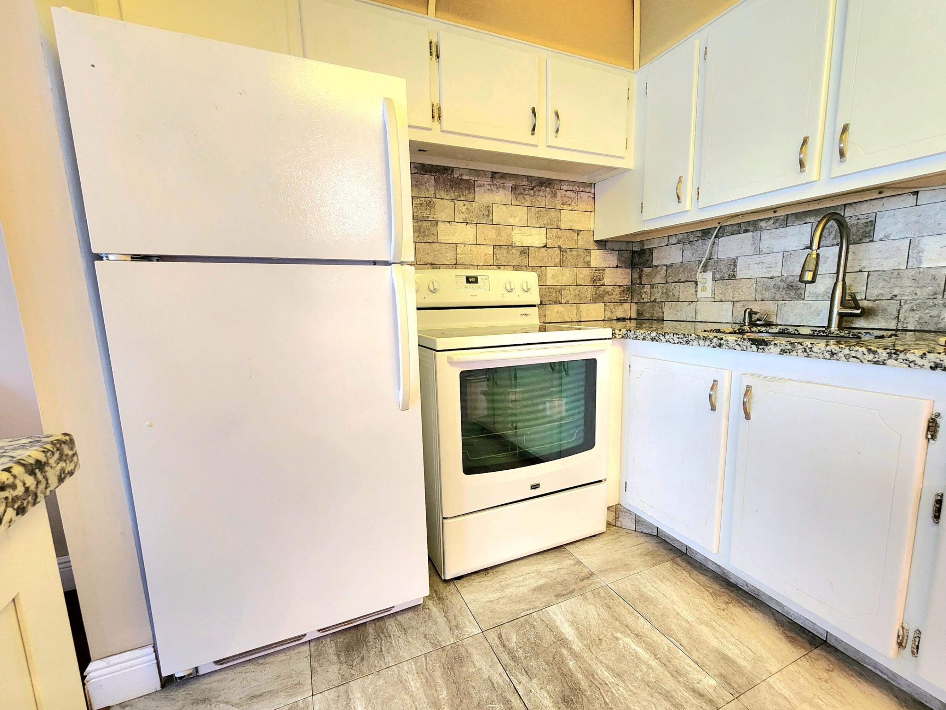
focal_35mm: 14
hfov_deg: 102.0
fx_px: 383
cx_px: 494
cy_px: 369
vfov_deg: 85.6
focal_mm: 2.2
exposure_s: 1/40
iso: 400
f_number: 2.2
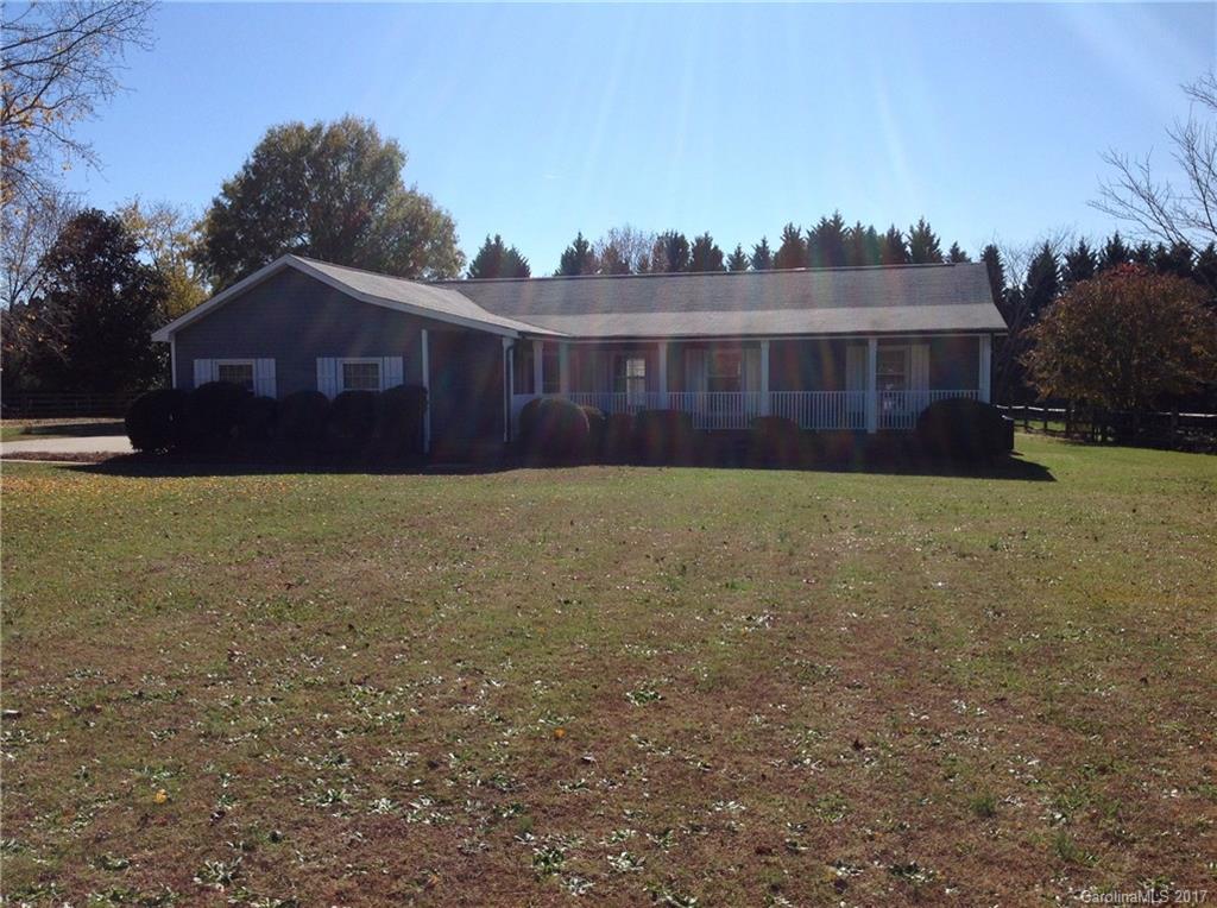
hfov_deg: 52.7
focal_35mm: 35
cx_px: 608
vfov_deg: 40.6
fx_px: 1228
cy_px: 454
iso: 50
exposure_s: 1/2747
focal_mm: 4.28
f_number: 2.4
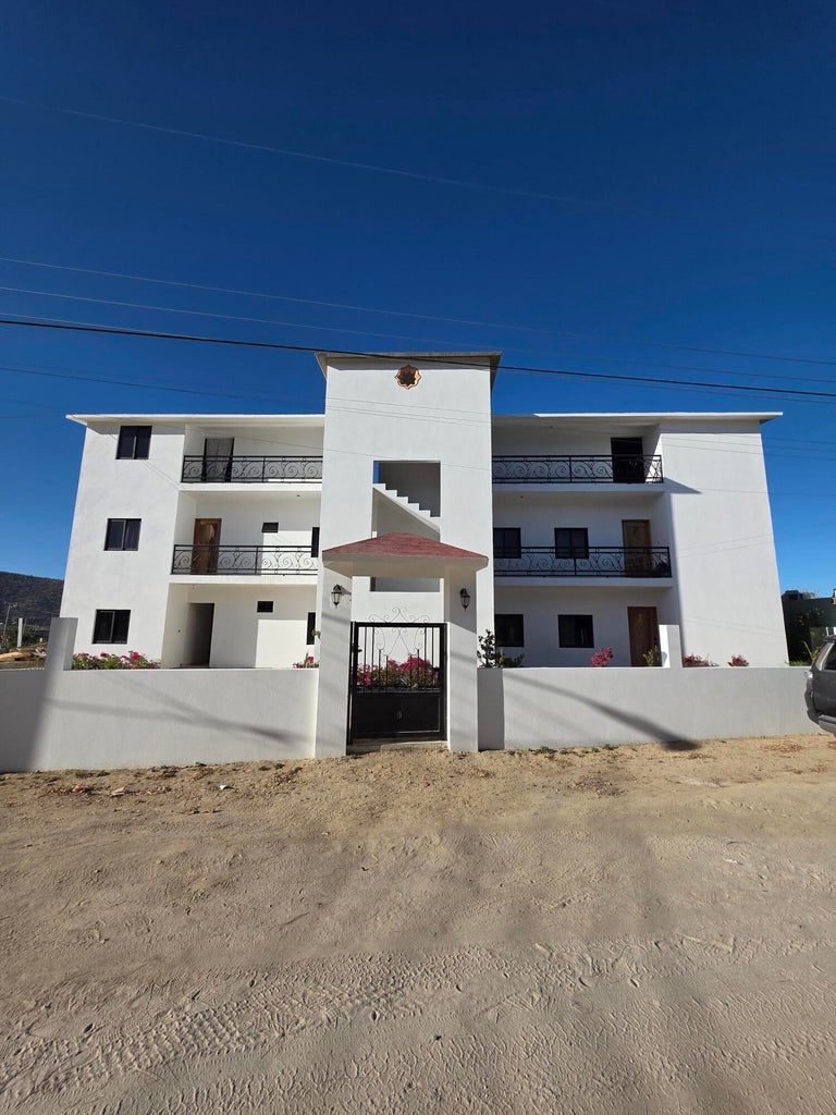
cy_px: 558
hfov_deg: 89.9
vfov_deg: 106.2
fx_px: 419
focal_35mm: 13
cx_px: 418
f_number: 1.9
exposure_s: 1/3953
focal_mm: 2.2
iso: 40
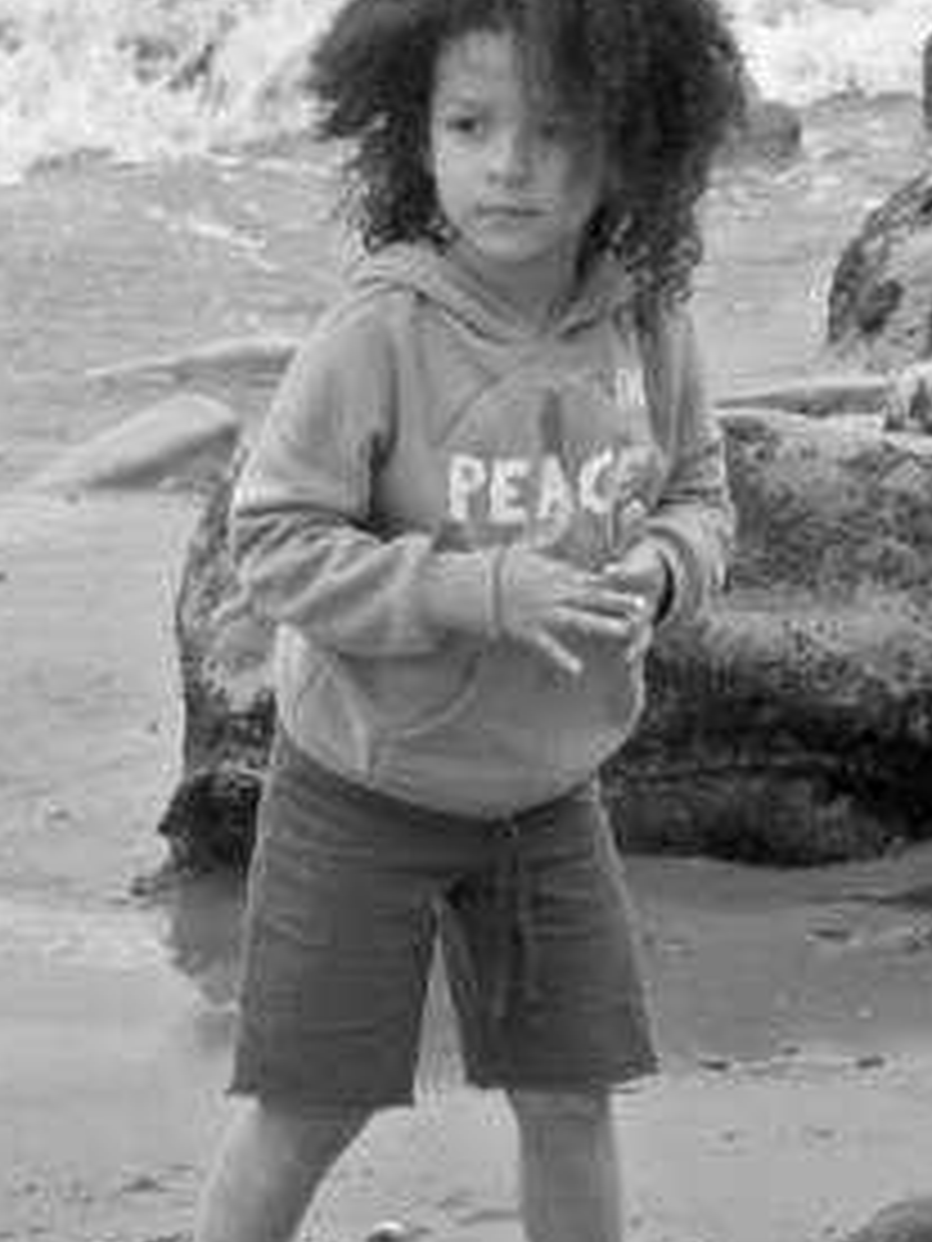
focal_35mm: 222
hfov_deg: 6.7
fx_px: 7969
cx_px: 387
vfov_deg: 8.9
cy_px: 652
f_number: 5.1
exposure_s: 1/160
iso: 100
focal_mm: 37.7
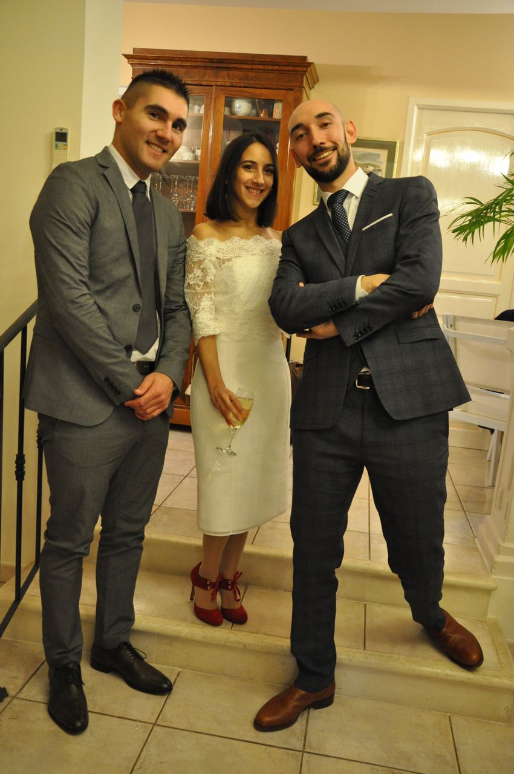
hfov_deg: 39.9
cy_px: 387
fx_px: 709
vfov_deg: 57.3
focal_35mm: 33
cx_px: 257
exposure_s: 1/20
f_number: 3.8
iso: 1600
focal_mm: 22
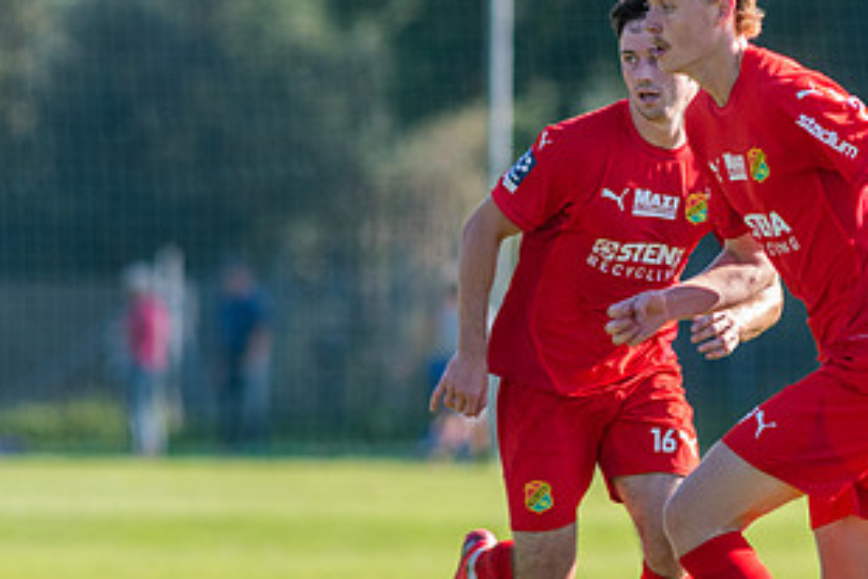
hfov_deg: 2.4
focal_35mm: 846
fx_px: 20396
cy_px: 325
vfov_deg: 1.6
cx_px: 640
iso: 500
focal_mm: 300
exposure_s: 1/1600
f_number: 3.5
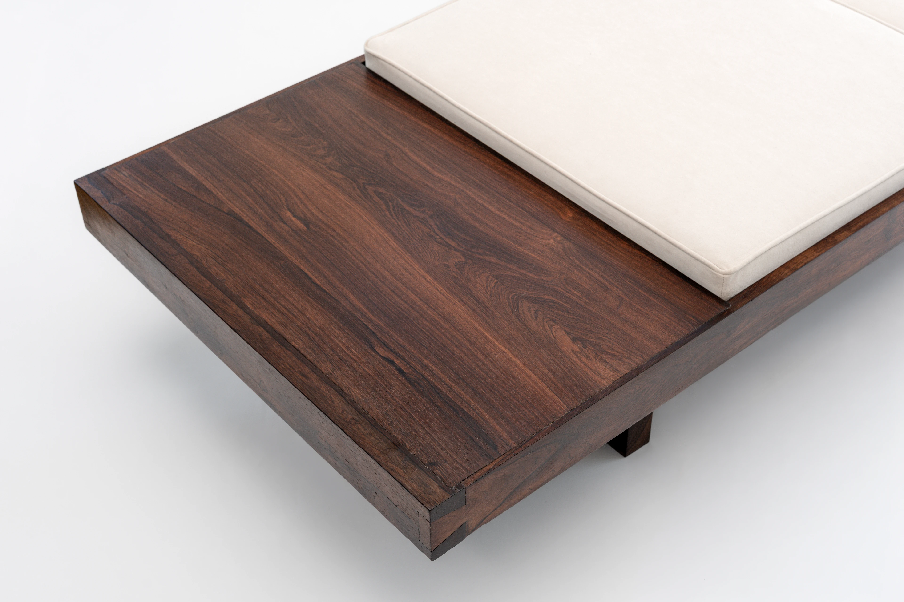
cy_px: 301
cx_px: 452
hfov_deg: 39.6
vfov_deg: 27.0
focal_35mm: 50
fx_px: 1255
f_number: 8
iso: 250
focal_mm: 50
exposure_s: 1/60
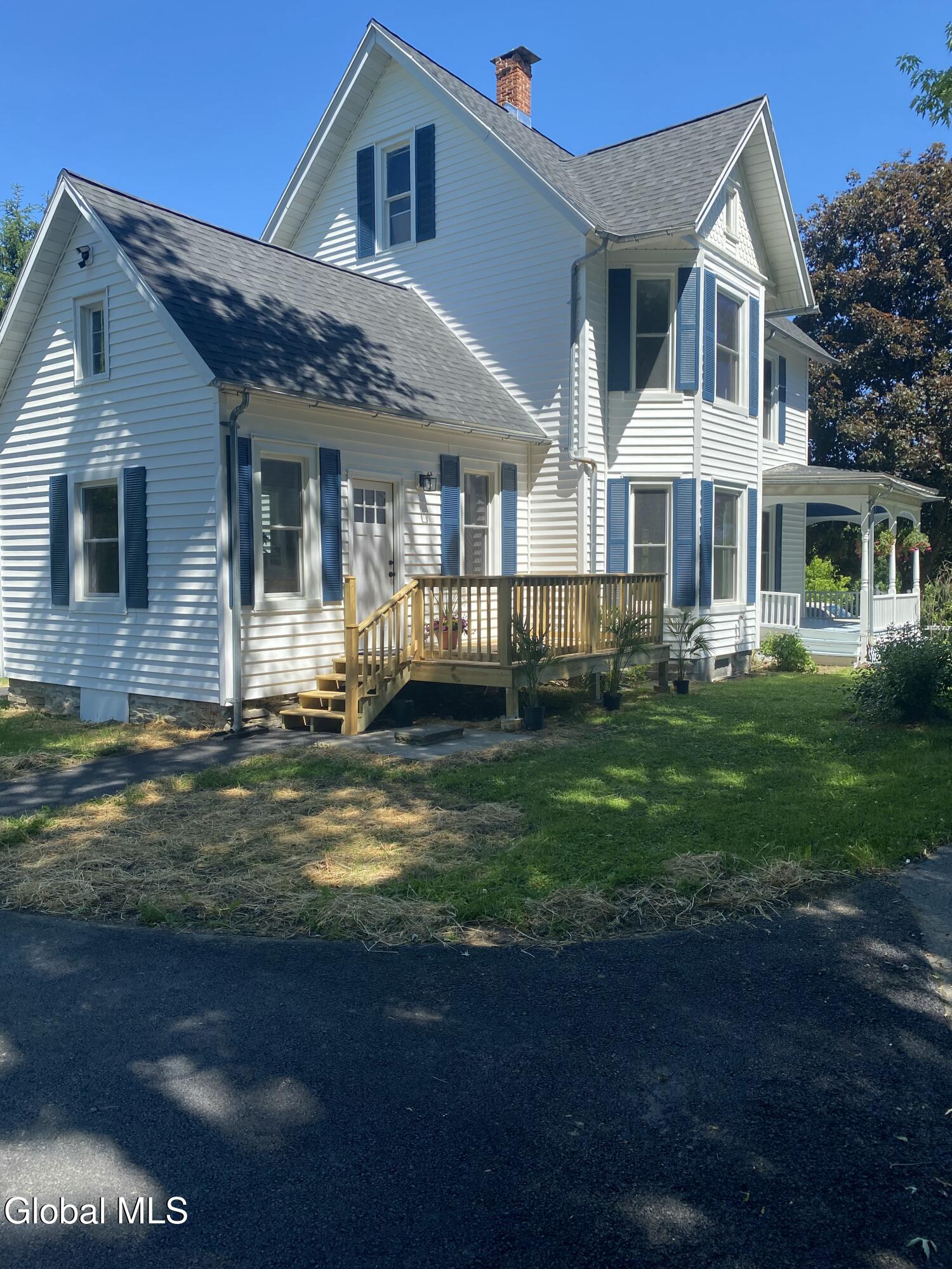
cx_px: 476
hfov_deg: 53.1
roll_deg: +0.8
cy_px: 634
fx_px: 953
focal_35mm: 26
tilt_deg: -1.1
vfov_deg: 67.3
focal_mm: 4.25
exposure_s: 1/1093
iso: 32
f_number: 1.8
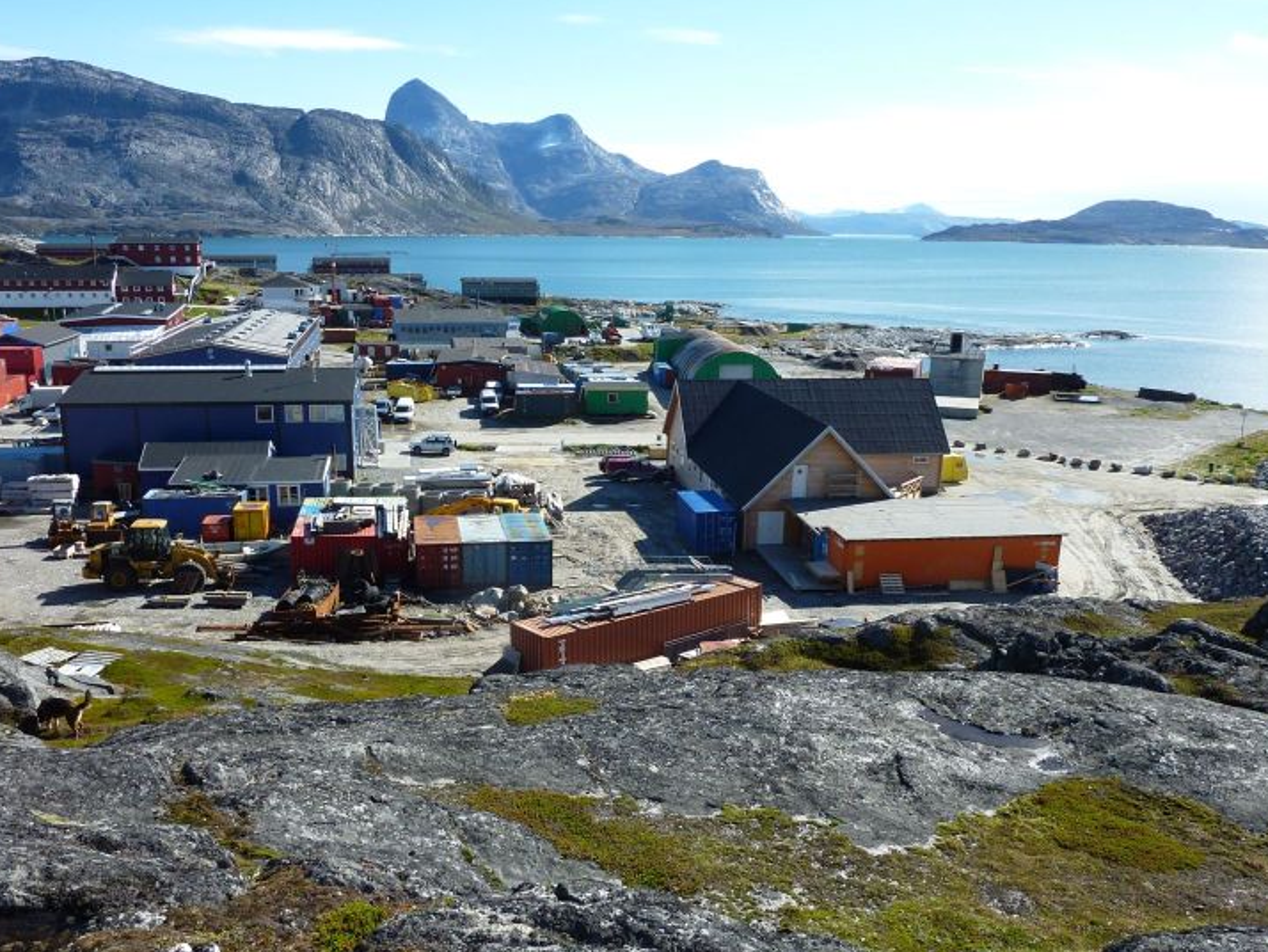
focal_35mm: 28
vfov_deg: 49.7
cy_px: 520
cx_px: 581
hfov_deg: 63.3
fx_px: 1026
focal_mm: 4.1
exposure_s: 1/400
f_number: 4
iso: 80
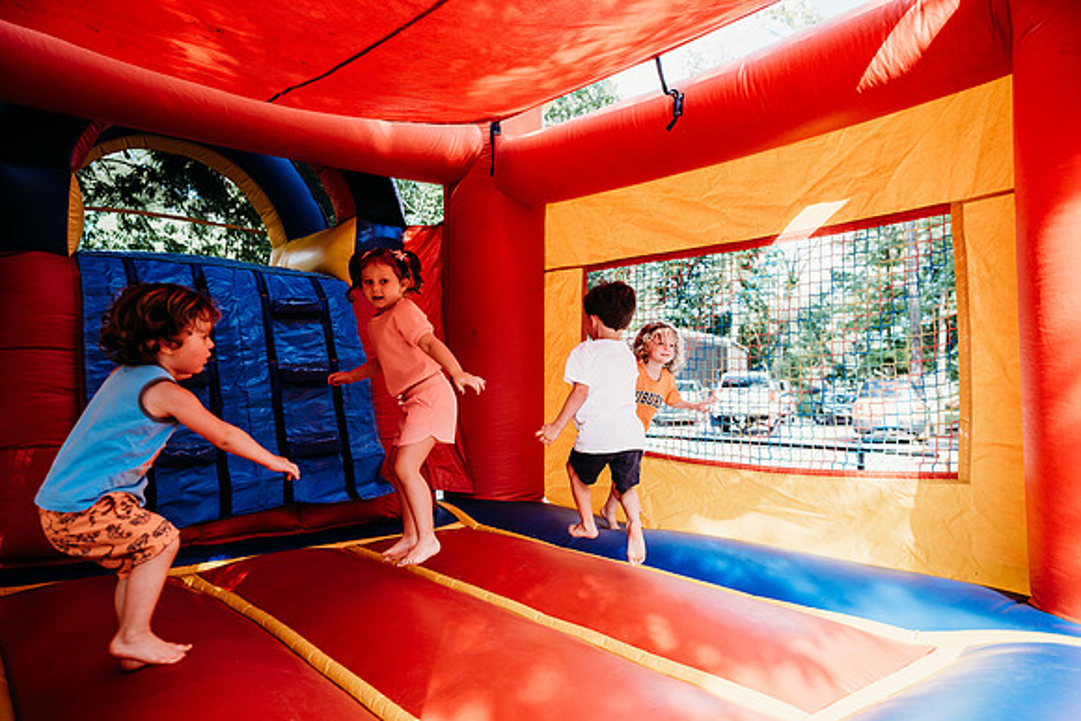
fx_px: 721
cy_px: 360
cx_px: 540
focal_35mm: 24
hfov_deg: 73.7
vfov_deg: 53.2
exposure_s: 1/400
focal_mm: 24
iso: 250
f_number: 3.5
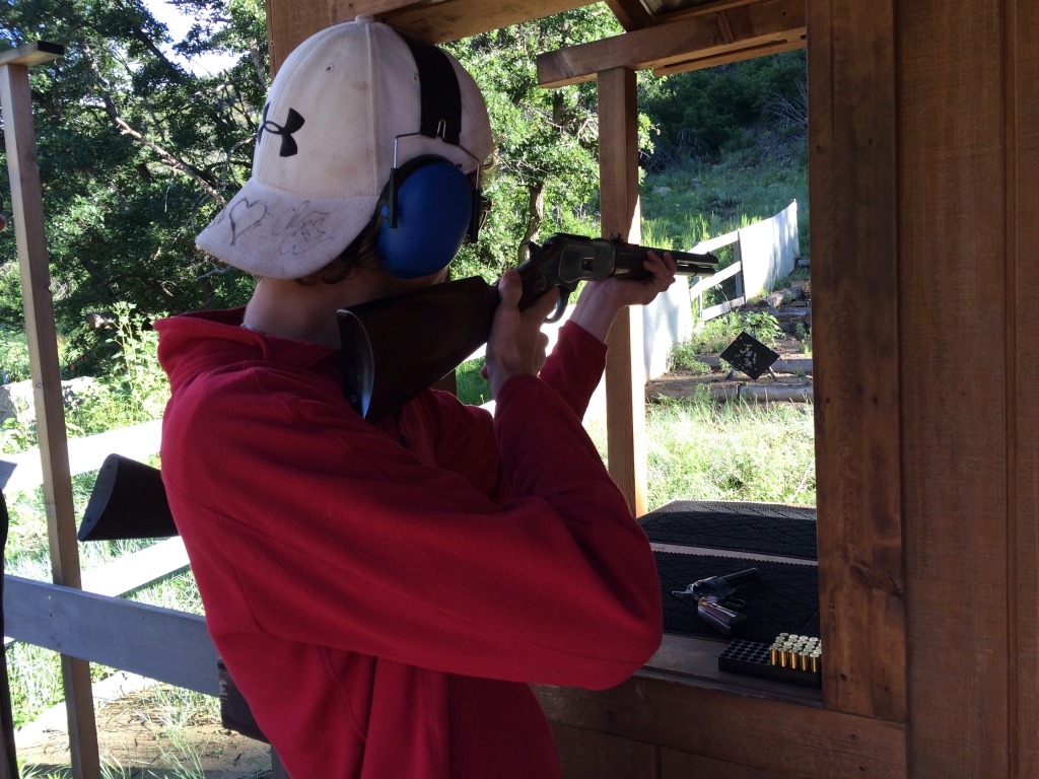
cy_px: 390
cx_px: 520
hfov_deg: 61.7
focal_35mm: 29
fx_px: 870
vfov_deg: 48.2
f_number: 2.2
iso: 32
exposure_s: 1/146
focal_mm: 4.15
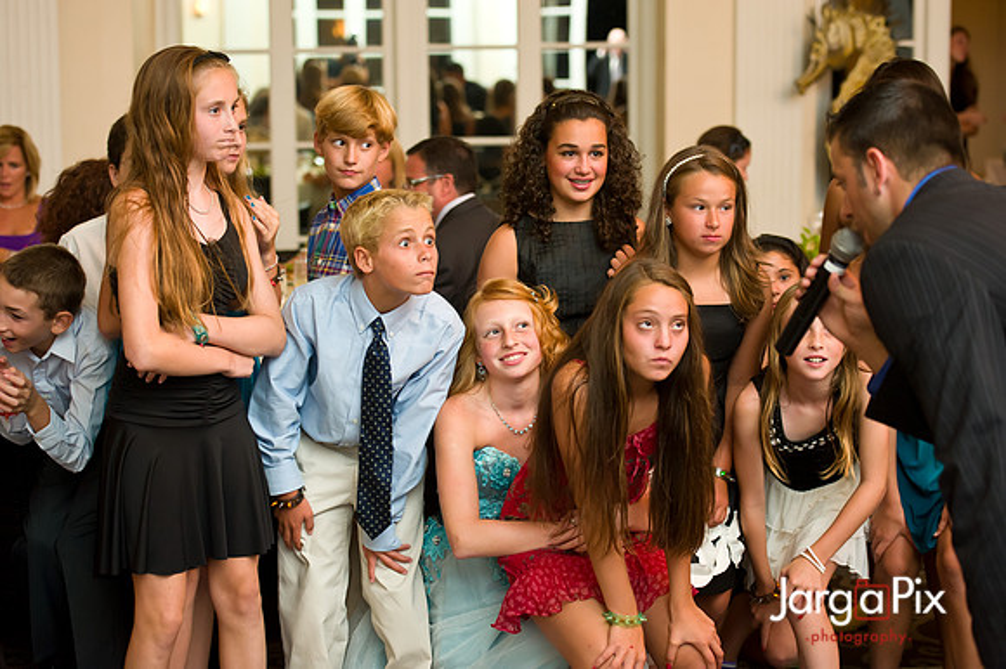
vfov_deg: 19.4
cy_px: 334
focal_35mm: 70
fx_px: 1955
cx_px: 503
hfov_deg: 28.9
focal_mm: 70
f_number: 3.2
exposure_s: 1/125
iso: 1600
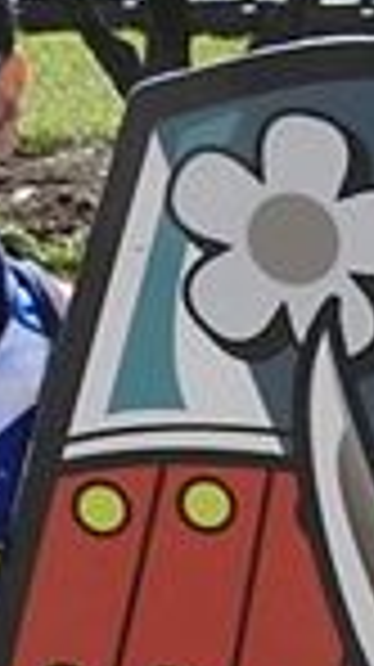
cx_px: 1117
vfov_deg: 10.5
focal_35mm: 201
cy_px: 846
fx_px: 3552
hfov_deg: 5.6
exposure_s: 1/800
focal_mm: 4.3
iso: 100
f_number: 3.3
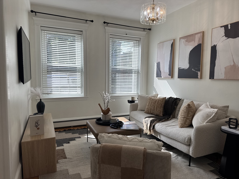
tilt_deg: -5.3
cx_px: 120
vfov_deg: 56.8
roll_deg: -1.0
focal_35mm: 24
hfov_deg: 71.6
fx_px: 166
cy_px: 90
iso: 80
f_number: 1.78
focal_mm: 6.76
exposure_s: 1/558
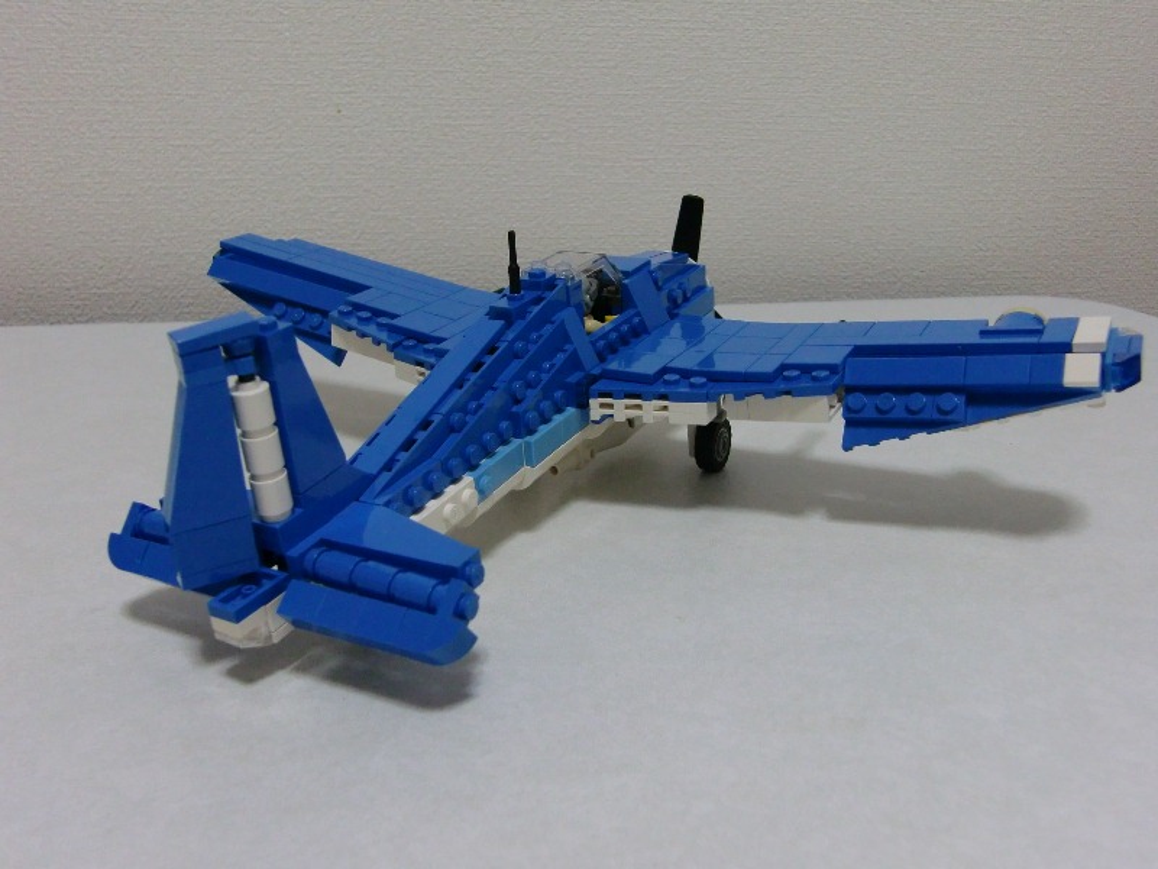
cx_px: 579
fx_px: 1104
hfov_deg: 55.4
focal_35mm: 33
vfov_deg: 42.9
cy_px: 434
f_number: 2.7
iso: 400
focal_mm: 5.8
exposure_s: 1/100
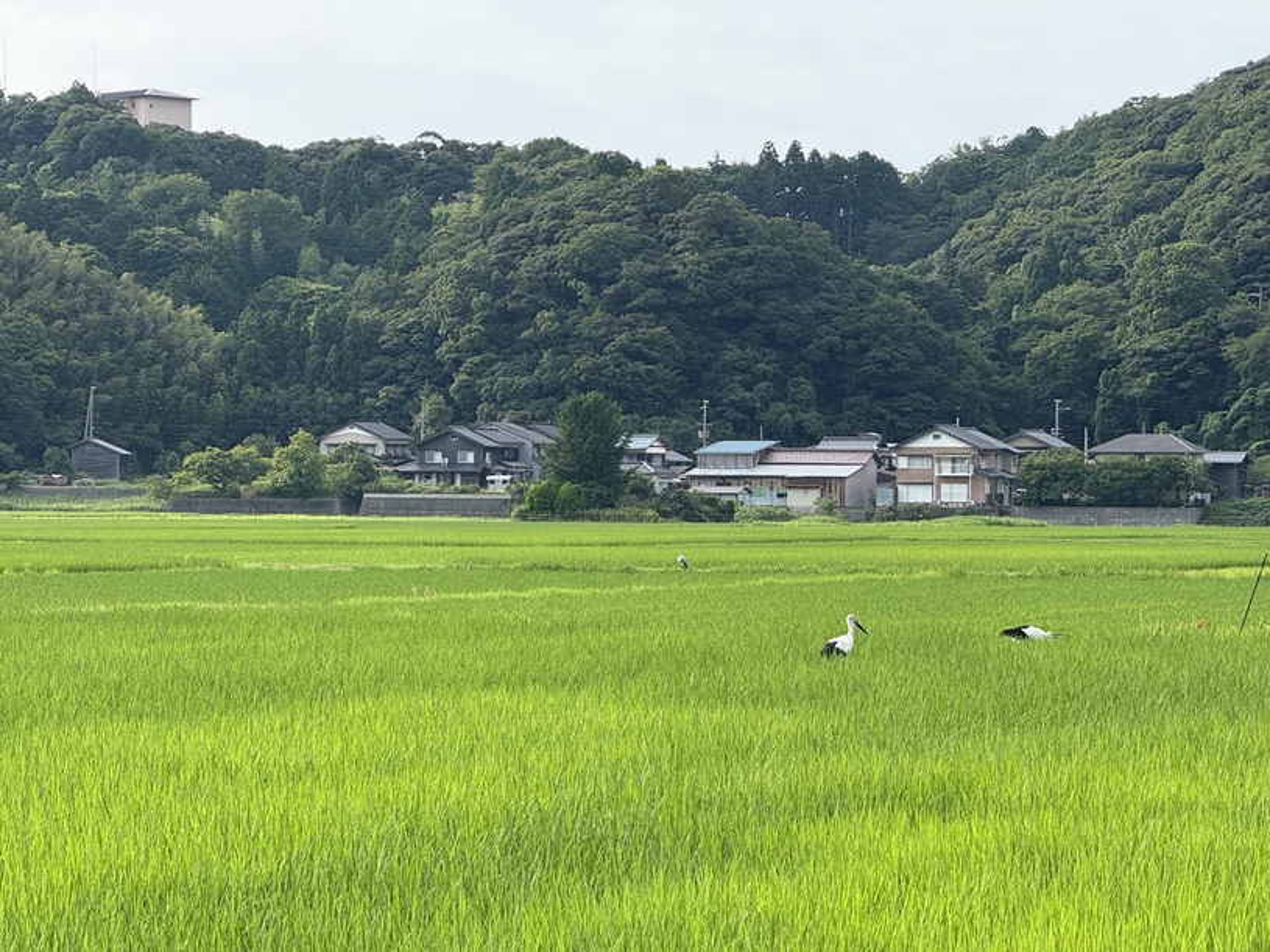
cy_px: 476
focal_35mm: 120
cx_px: 635
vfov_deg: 12.3
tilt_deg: +1.0
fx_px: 4402
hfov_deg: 16.4
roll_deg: -0.6
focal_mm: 15.66
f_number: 2.8
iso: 64
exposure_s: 1/840
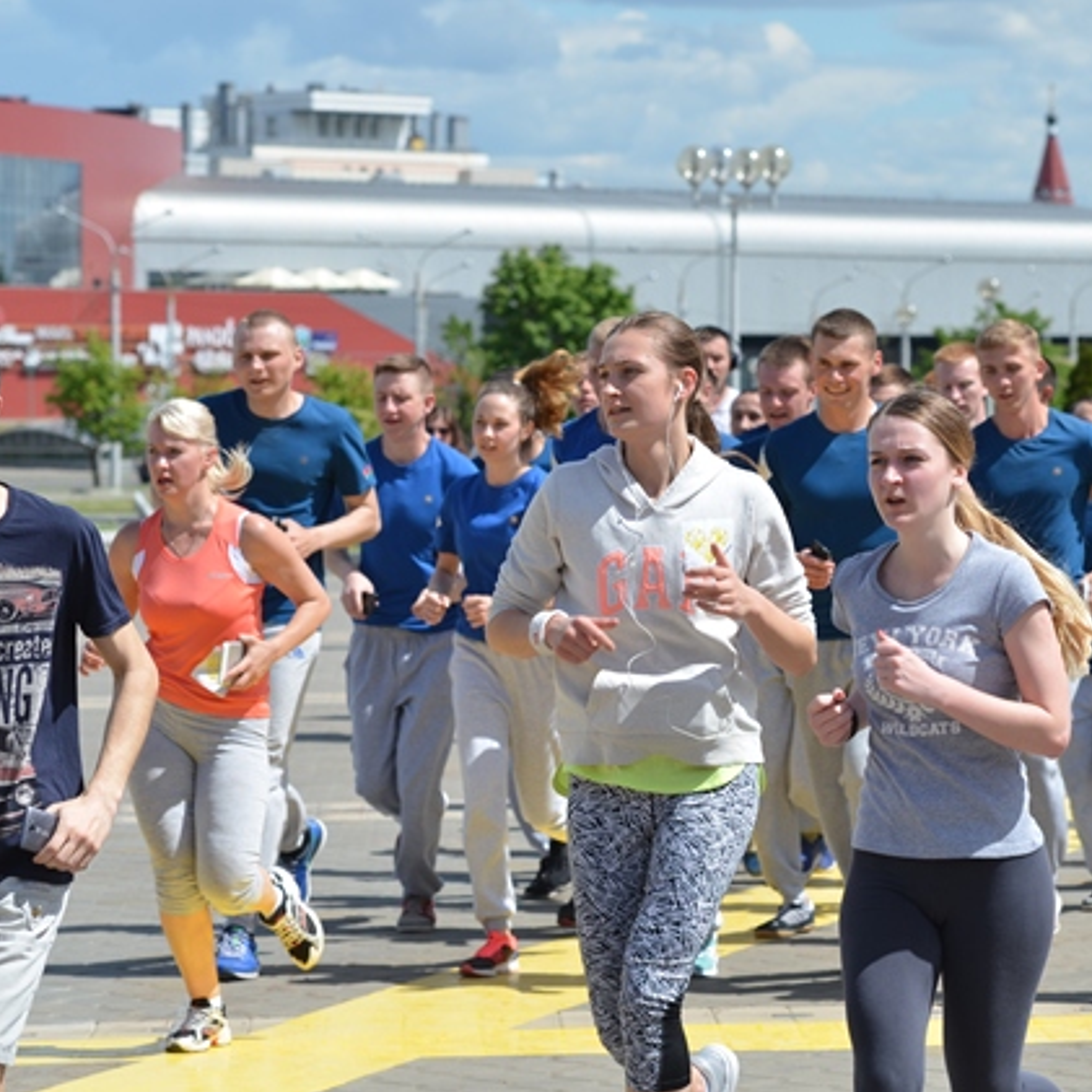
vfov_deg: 10.0
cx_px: 695
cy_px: 547
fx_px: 6210
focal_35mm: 174
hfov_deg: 10.0
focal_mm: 90
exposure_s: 1/500
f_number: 5.6
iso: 100
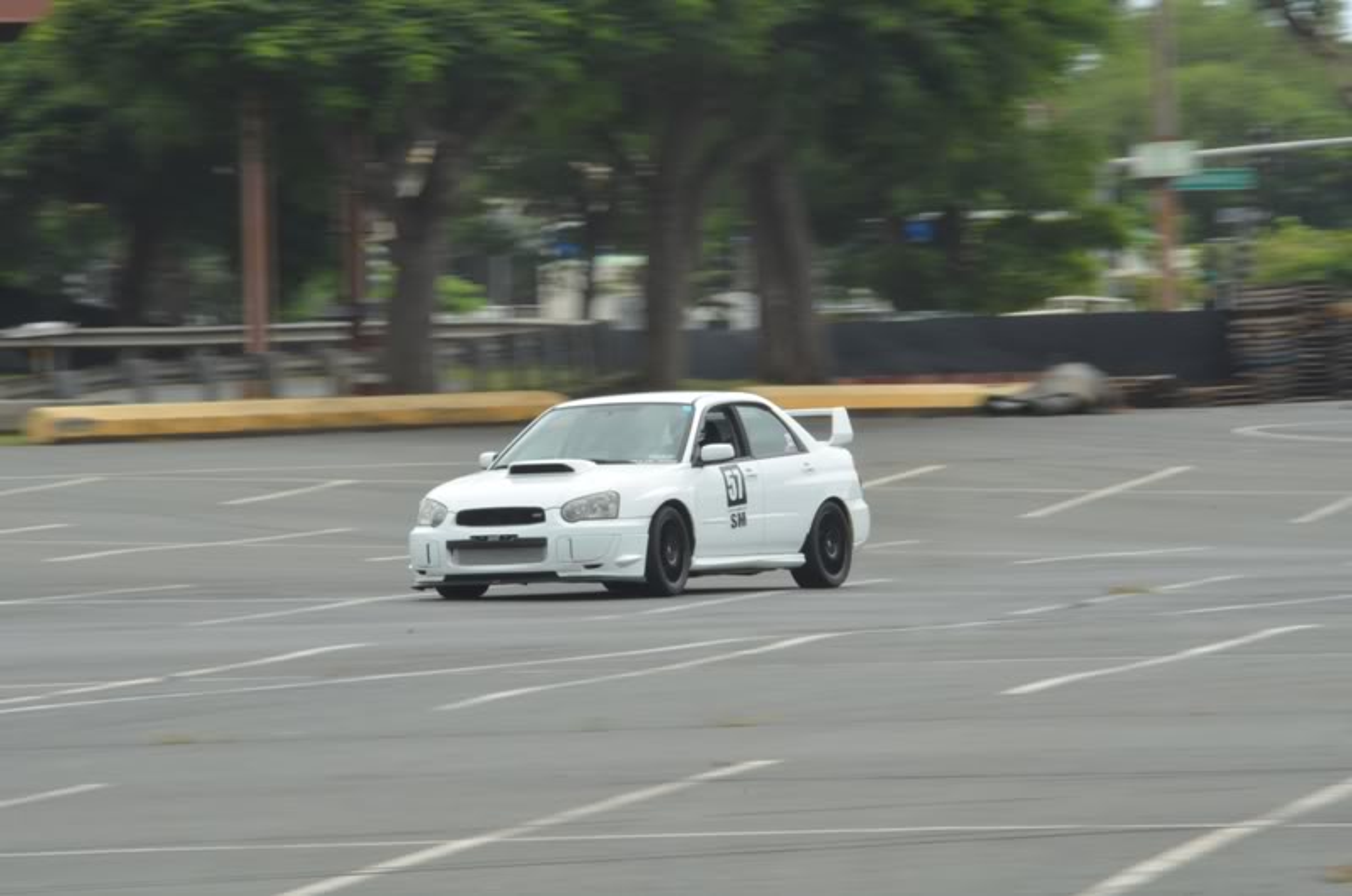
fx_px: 11244
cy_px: 448
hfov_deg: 6.9
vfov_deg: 4.6
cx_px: 676
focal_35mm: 300
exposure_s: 1/50
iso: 400
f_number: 25
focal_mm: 200
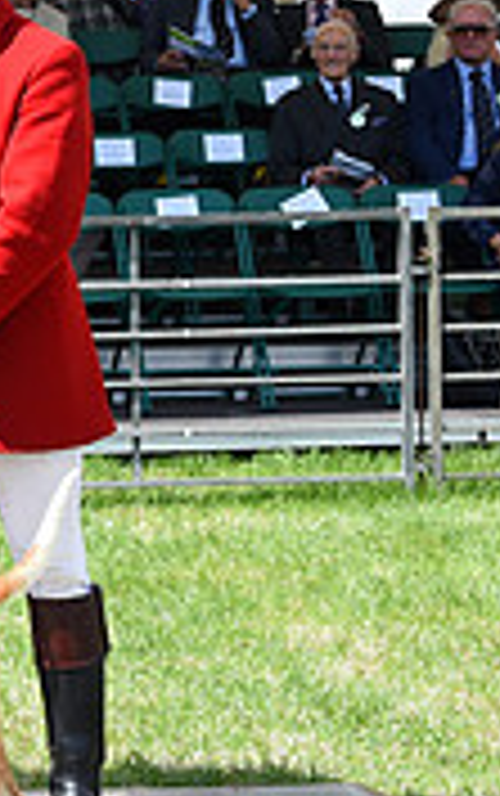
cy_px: 261
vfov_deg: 12.5
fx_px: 3632
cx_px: -734
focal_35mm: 167
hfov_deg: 7.3
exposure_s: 1/1250
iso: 400
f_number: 7.1
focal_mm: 50
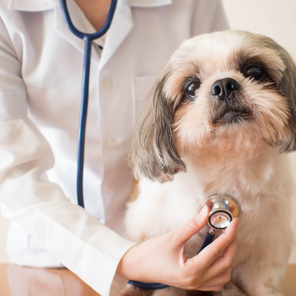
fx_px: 464
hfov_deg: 35.3
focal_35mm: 48
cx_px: 164
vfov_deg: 35.3
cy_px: 172
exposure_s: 1/25
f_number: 1.8
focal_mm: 17
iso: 200
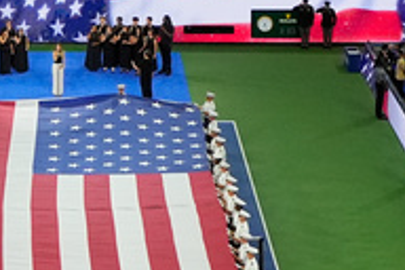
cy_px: -272
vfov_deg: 7.9
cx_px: -2
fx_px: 1856
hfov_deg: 12.3
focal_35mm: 165
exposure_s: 1/3200
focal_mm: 31
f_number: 2.8
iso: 2500
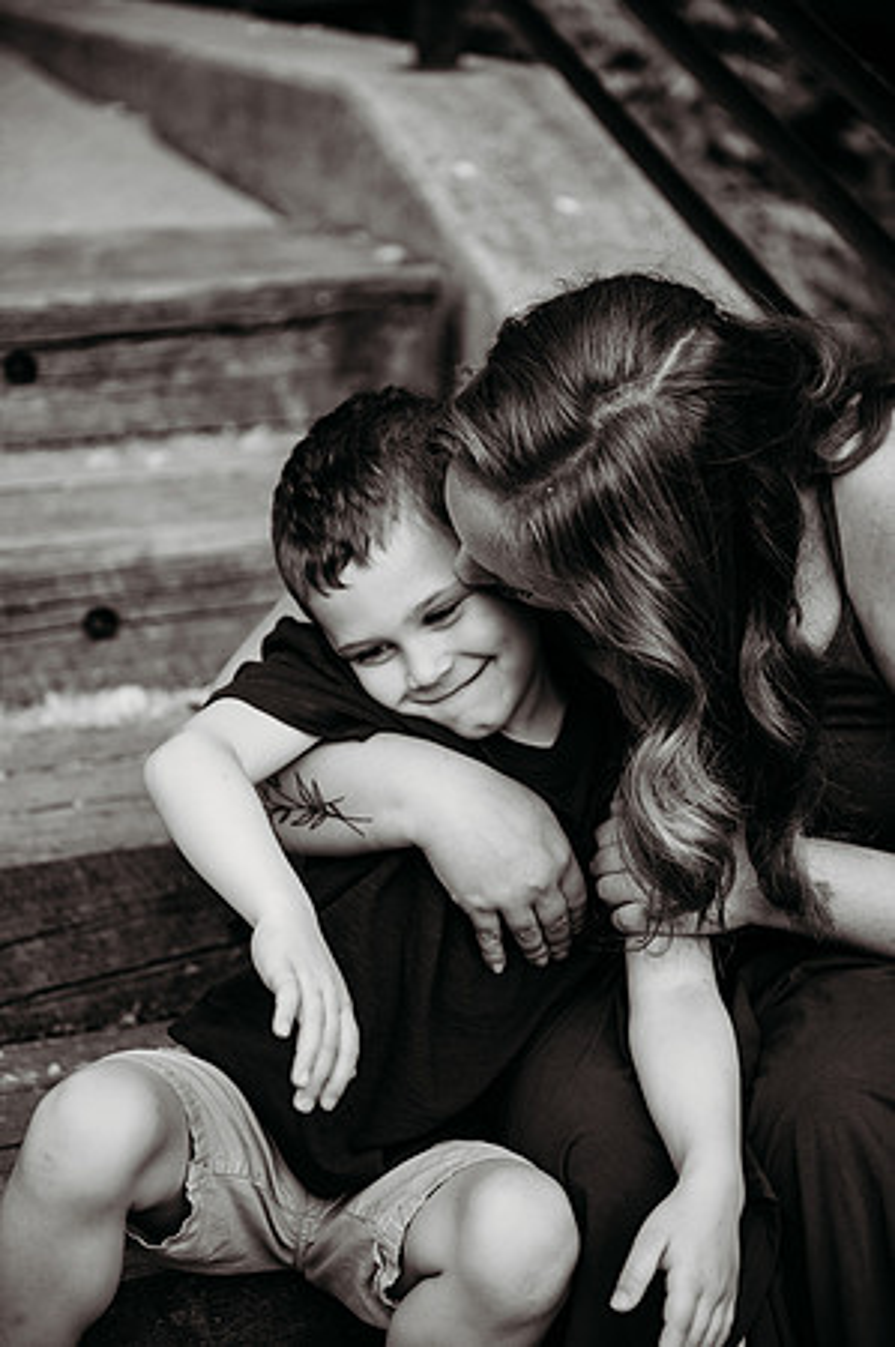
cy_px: 674
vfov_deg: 28.9
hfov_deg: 19.4
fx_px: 2616
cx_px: 448
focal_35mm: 70
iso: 200
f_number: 2.8
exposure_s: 1/500
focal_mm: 70
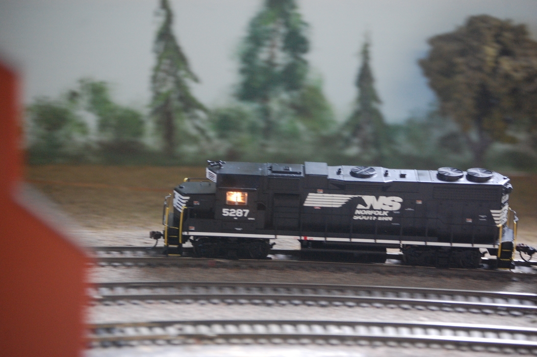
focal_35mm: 112
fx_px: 1677
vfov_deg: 12.2
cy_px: 178
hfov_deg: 18.2
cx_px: 268
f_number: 4.5
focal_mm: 75
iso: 800
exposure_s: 1/60
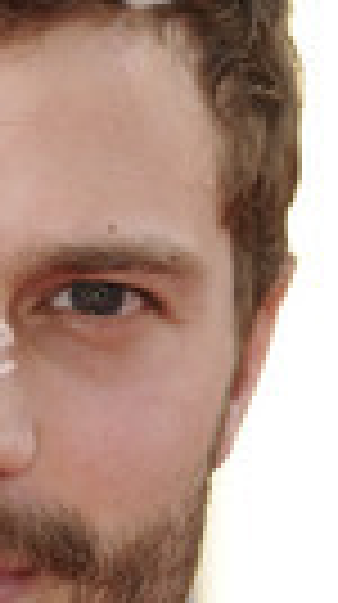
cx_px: -83
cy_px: 576
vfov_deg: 2.6
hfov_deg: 1.5
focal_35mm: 824
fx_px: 13172
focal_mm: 175
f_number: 5
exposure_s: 1/250
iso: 320
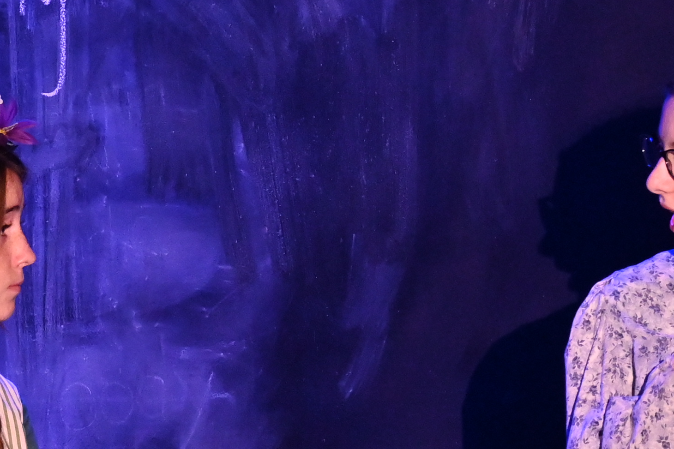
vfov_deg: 2.9
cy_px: 588
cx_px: 312
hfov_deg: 4.3
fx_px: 8890
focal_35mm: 475
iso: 1600
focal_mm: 83
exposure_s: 1/80
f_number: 5
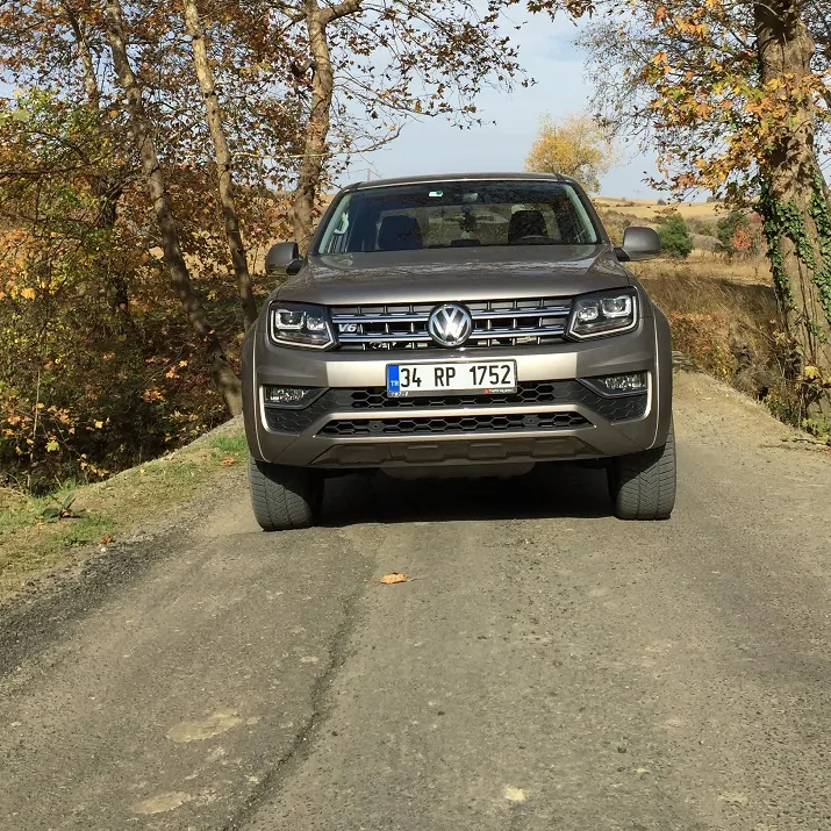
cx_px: 440
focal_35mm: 43
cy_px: 207
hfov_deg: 39.2
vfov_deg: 38.2
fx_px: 1168
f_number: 2.2
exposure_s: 1/2326
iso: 32
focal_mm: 4.15
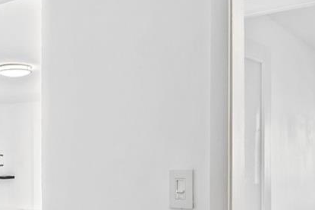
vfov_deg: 24.8
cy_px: 154
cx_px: 16
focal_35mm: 54
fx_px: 473
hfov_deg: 34.3
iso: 220
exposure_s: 1/13
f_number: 8
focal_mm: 14
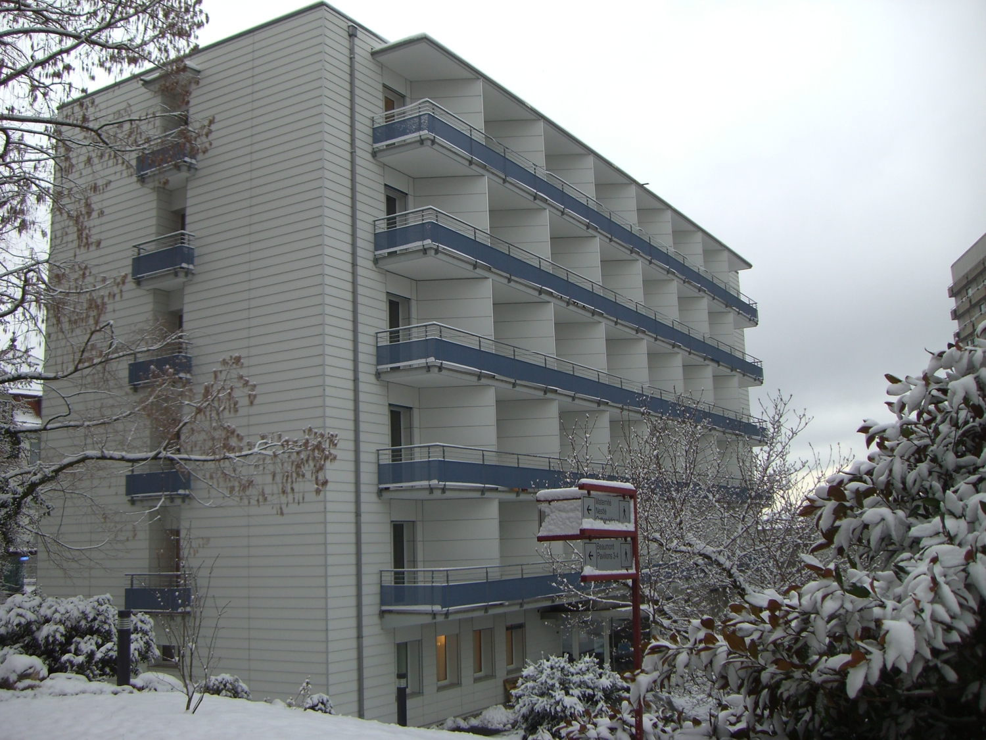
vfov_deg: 37.7
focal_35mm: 38
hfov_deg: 49.0
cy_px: 370
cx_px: 493
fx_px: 1082
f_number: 2.7
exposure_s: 1/125
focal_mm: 6.2
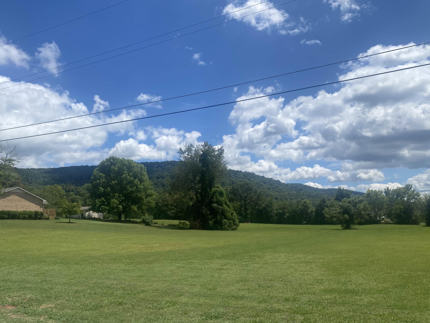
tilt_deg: +9.0
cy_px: 166
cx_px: 221
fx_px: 335
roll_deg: +1.2
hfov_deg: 65.3
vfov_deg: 51.4
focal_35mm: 27
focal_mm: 4.25
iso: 32
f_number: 1.8
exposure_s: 1/4808
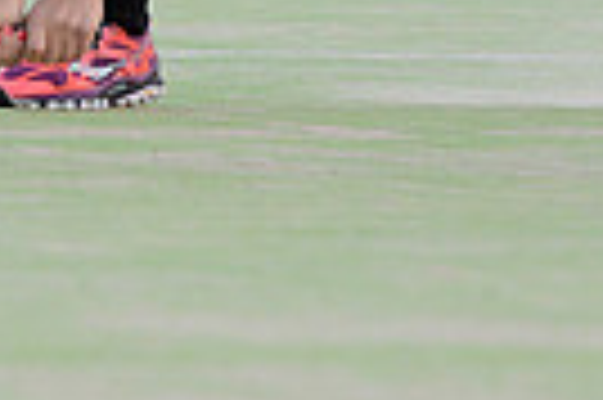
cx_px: 418
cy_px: -447
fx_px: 19557
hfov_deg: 1.8
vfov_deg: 1.2
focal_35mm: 1169
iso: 1250
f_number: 4
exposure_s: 1/500
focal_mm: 270
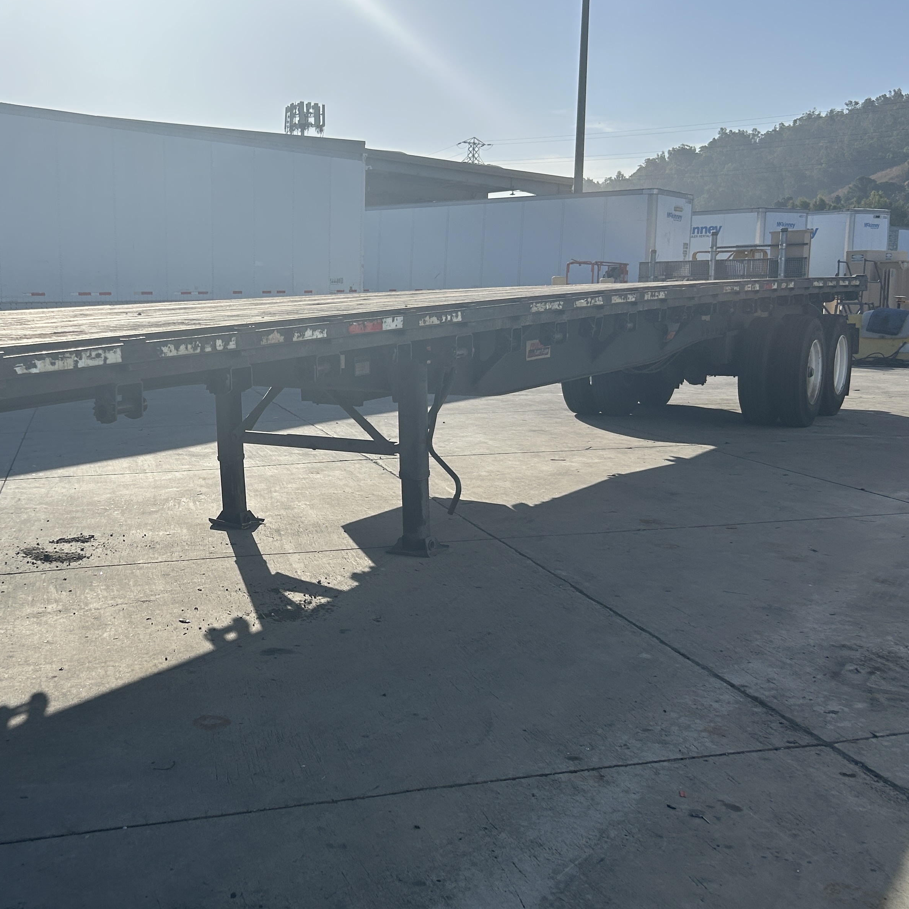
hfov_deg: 41.5
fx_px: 1159
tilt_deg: -7.4
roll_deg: +0.3
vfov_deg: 42.8
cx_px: 223
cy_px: 441
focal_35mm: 39
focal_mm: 5.7
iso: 50
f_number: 1.5
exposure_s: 1/8696
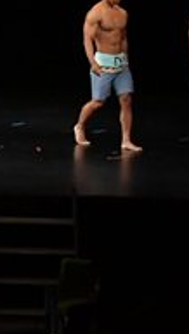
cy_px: 0
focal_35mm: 277
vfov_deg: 7.7
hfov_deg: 4.3
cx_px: -240
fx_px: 2460
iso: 3200
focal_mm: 44
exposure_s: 1/400
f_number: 5.6
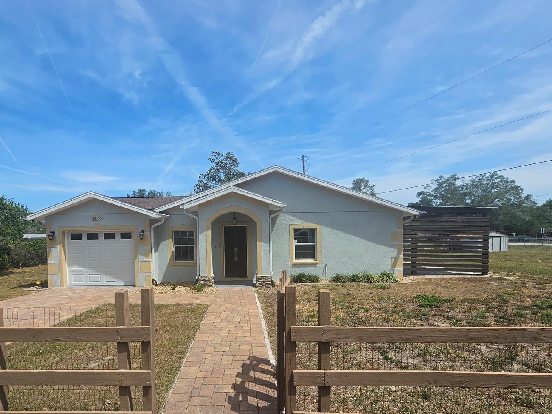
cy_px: 239
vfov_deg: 77.6
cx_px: 242
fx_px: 255
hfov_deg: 94.0
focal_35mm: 16
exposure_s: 1/2953
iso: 50
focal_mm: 2.2
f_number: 2.2
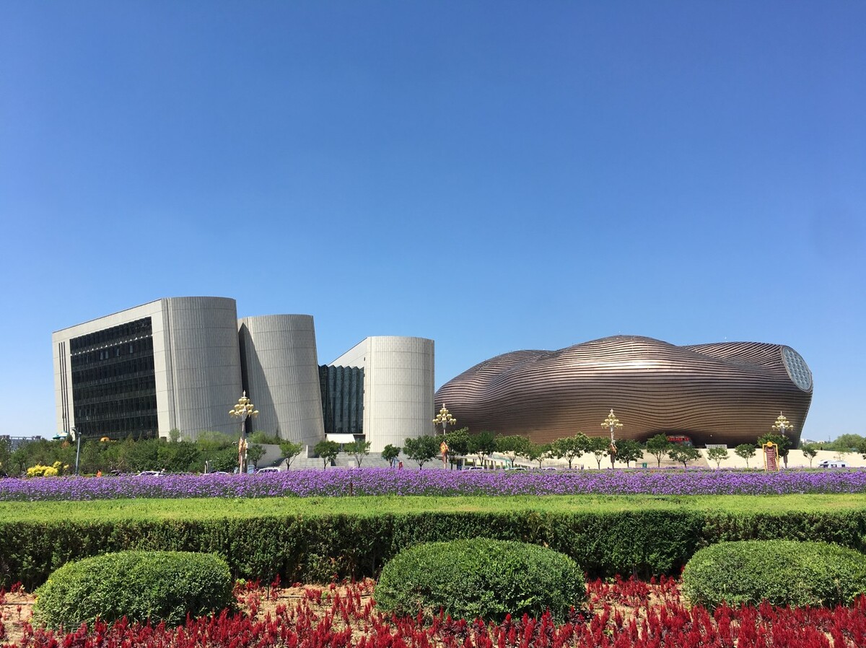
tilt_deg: +11.7
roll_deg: -0.6
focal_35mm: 29
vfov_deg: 48.2
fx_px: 725
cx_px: 433
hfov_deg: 61.7
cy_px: 324
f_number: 2.2
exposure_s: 1/1304
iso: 25
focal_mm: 4.15
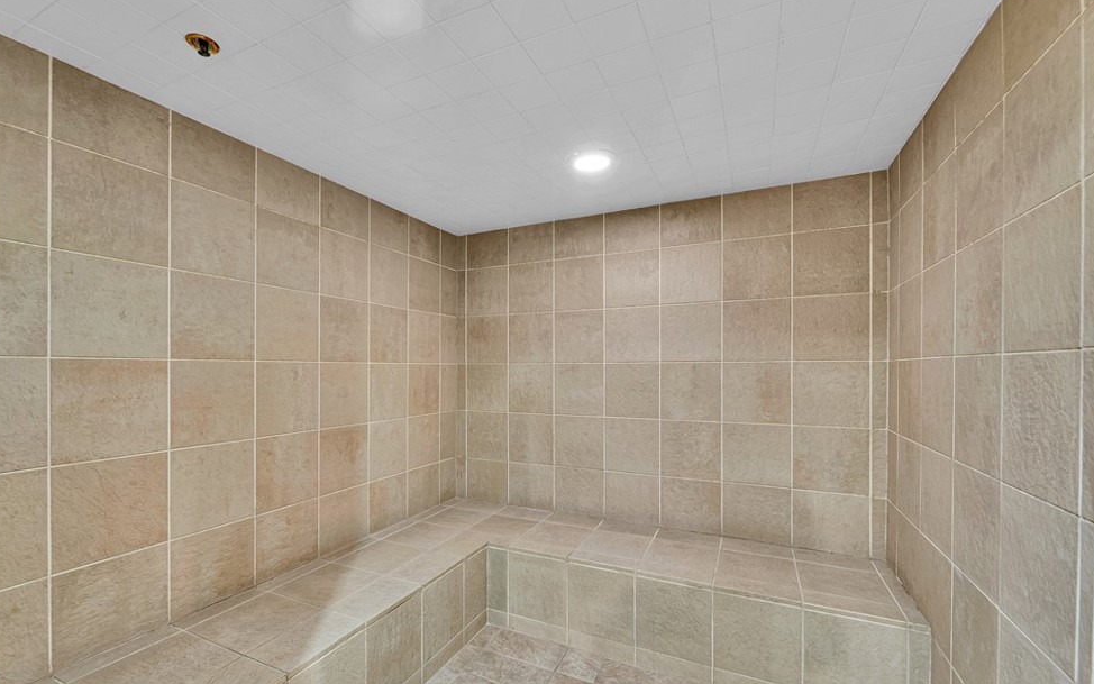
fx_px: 447
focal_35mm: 15
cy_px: 350
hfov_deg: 101.4
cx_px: 527
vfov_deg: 74.8
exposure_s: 1/2
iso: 100
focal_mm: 14
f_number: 8
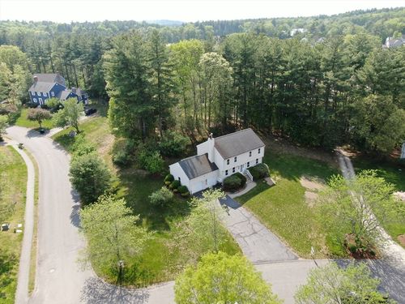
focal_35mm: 24
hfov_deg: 71.6
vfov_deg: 56.8
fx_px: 281
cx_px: 202
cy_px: 152
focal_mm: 4.39
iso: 100
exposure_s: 1/500
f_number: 2.8
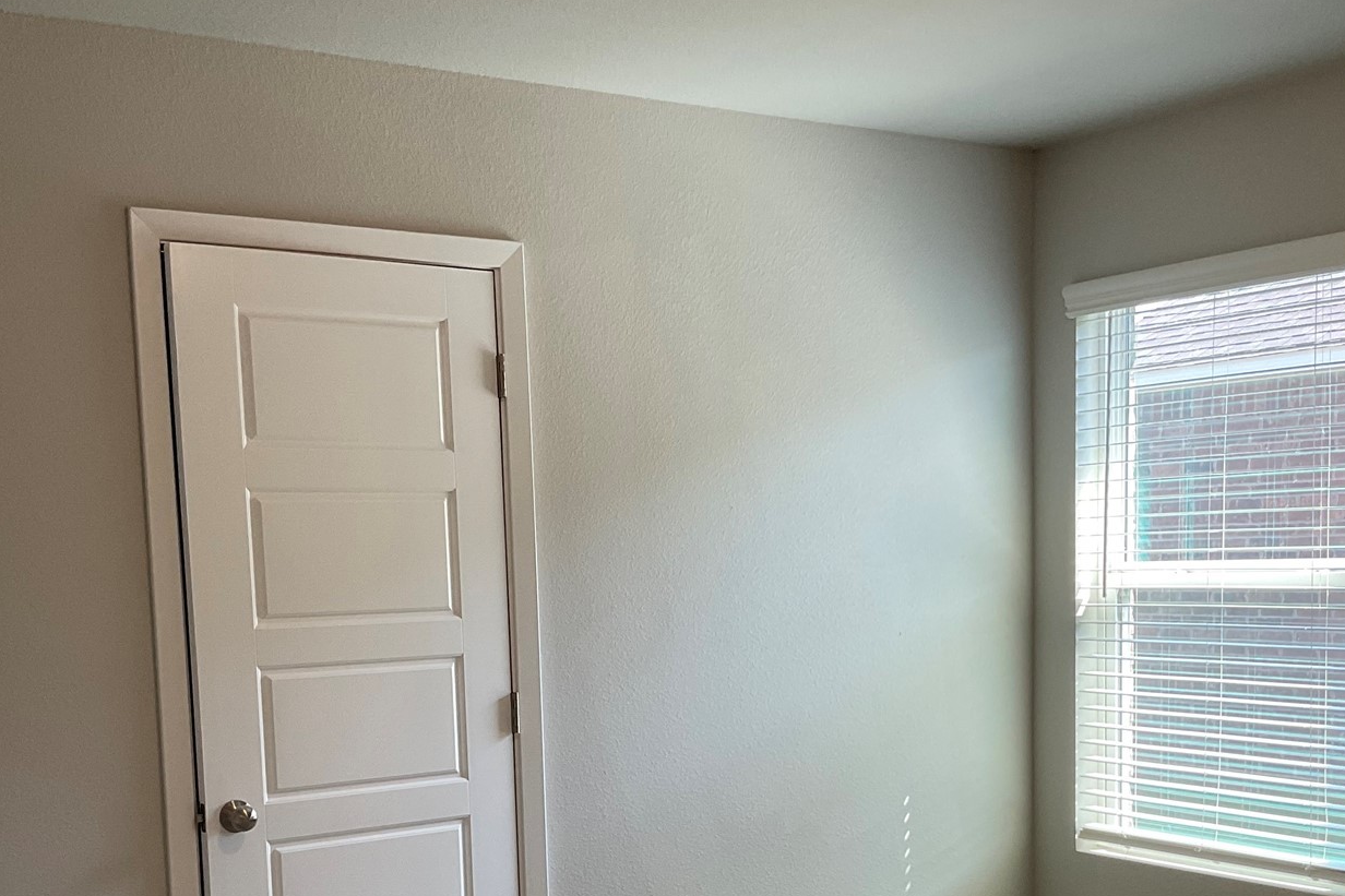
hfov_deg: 41.9
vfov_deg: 27.9
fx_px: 1756
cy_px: 745
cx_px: 714
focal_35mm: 47
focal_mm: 3
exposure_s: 1/120
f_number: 1.8
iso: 40
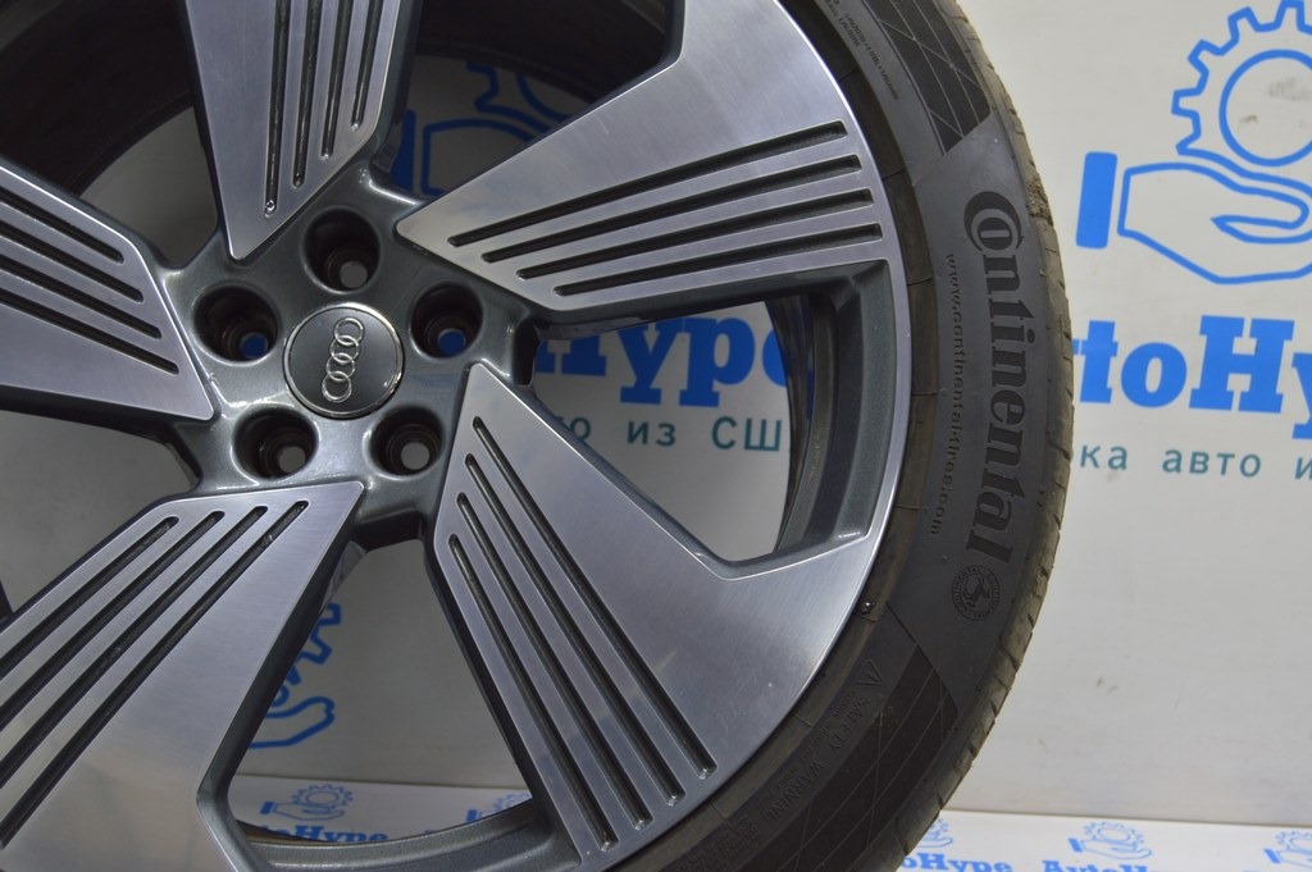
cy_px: 436
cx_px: 656
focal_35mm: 39
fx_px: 1420
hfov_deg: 49.6
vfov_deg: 34.2
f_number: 5.6
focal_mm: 26
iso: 400
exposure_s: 1/20
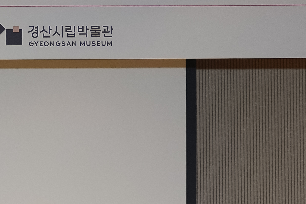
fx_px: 2983
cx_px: -300
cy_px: 380
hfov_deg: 5.7
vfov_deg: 3.9
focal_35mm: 351
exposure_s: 1/320
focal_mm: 70
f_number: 2.8
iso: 800
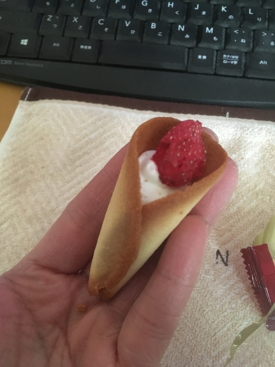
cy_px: 184
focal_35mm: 29
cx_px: 138
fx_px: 307
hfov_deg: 48.2
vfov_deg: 61.7
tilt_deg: -65.5
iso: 320
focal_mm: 4.15
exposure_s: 1/15
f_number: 2.2
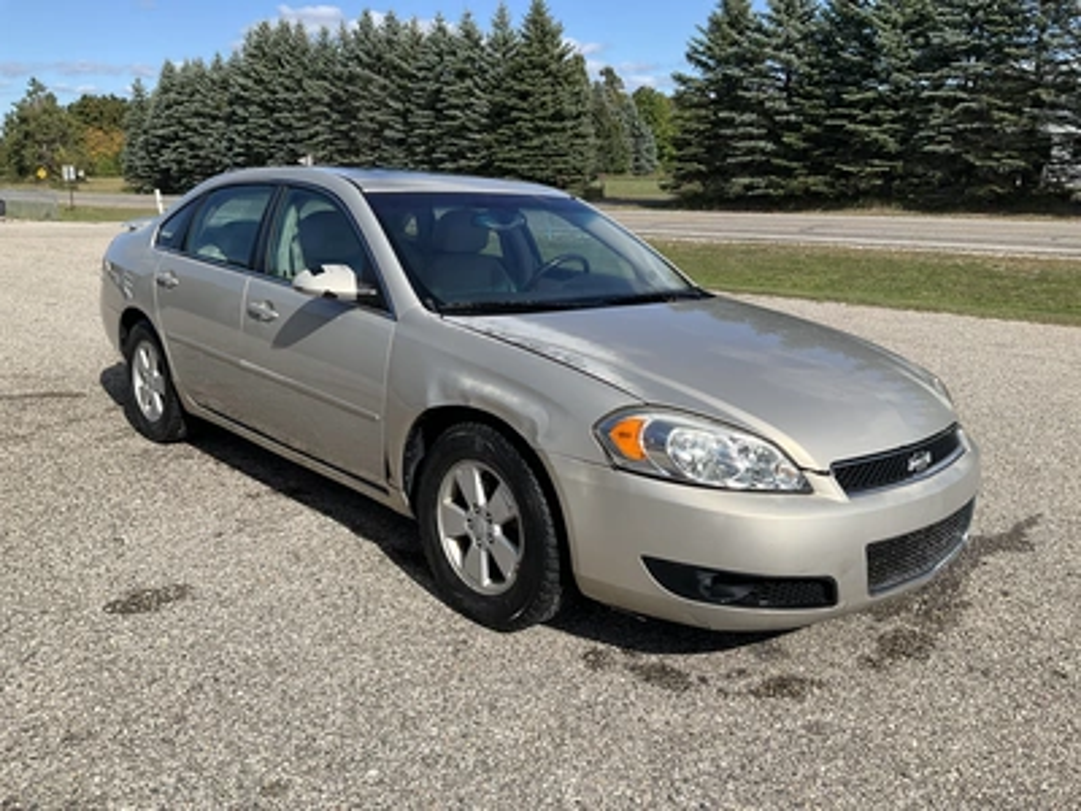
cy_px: 406
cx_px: 540
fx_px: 906
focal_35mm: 29
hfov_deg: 61.7
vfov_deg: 48.2
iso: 25
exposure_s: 1/1984
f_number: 1.8
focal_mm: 3
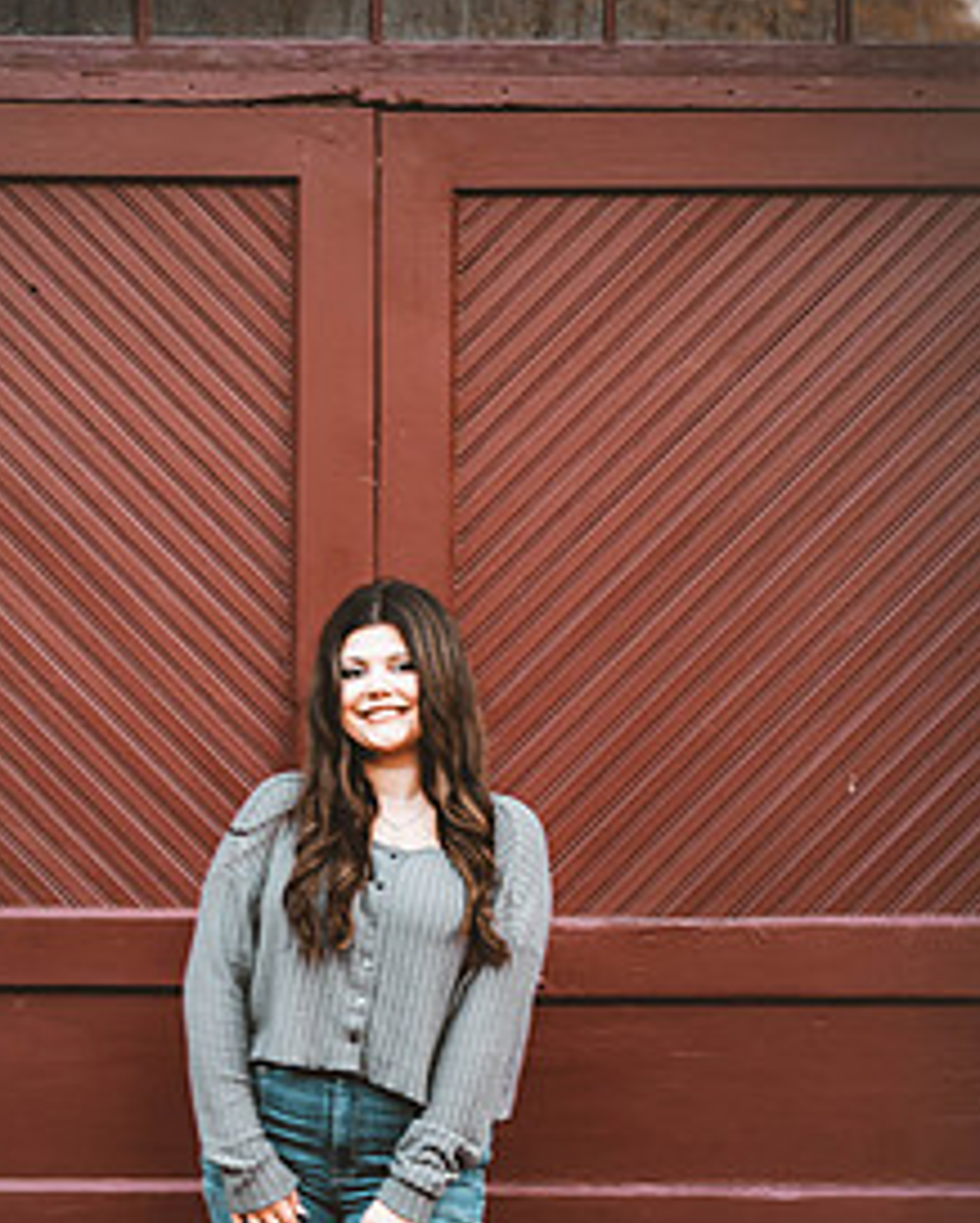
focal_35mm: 155
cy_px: 953
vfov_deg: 12.4
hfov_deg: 10.0
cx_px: 360
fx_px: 5613
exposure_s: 1/125
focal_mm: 100
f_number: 2.8
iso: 400
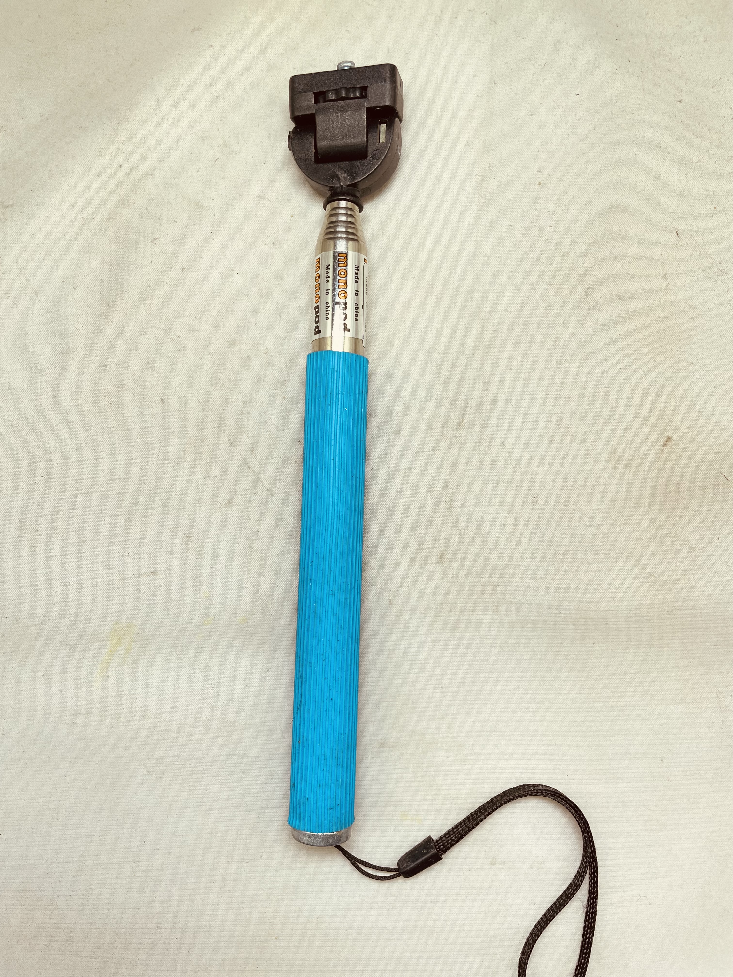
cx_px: 366
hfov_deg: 53.1
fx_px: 734
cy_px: 488
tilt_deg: -85.5
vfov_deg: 67.3
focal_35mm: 26
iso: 32
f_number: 1.6
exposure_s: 1/543
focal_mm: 4.2
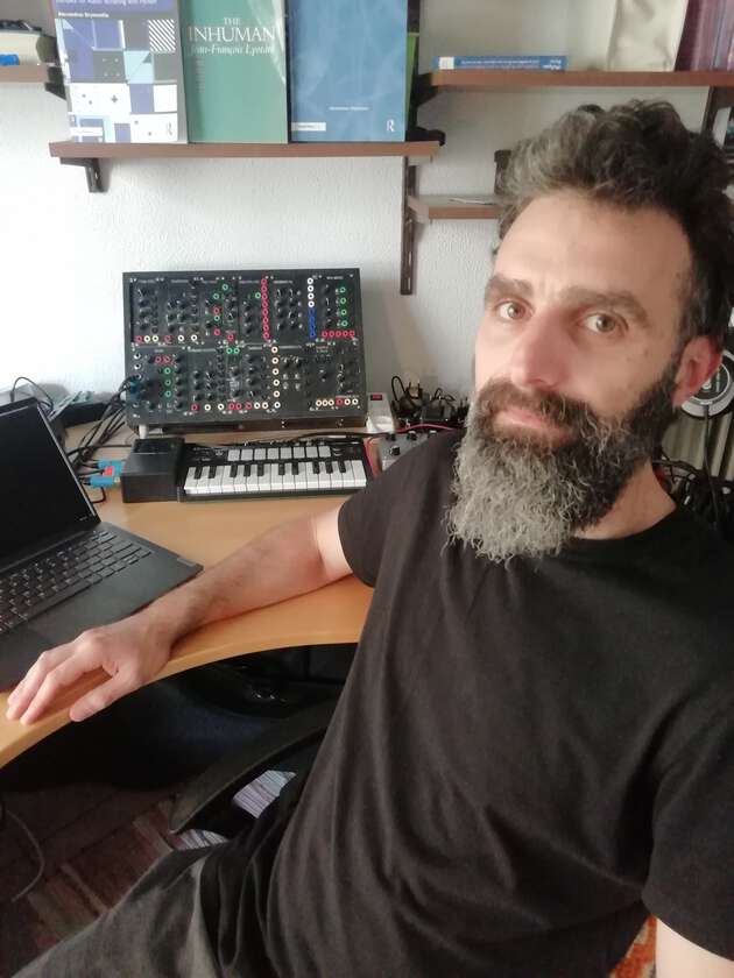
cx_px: 367
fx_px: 735
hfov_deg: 53.1
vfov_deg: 67.3
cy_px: 489
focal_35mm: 26
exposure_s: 1/16.7
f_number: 2.2
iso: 640
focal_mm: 3.46
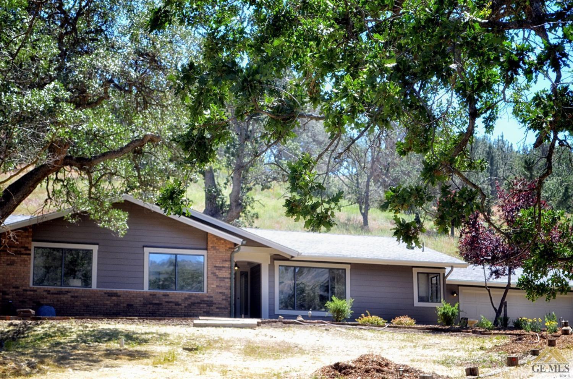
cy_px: 190
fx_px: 1310
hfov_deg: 24.7
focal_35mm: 82
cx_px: 286
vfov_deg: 16.5
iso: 500
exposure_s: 1/200
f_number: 5.6
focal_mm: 55
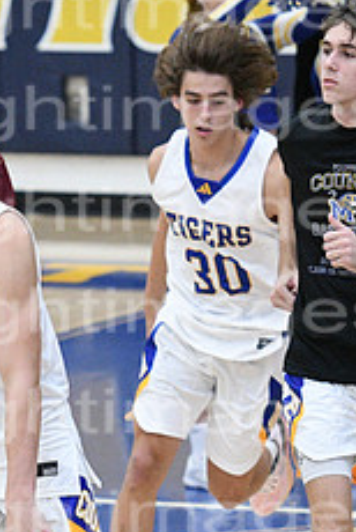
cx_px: 69
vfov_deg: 4.2
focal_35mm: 491
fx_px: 7261
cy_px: 367
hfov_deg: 2.8
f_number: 4
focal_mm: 130
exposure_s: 1/640
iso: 8000
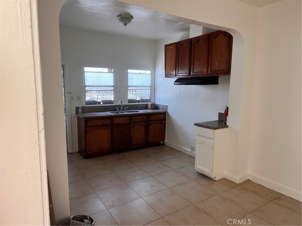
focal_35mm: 23
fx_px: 201
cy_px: 113
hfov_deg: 73.9
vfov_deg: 58.9
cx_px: 151
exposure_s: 1/60
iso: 125
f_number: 2.2
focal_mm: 2.71
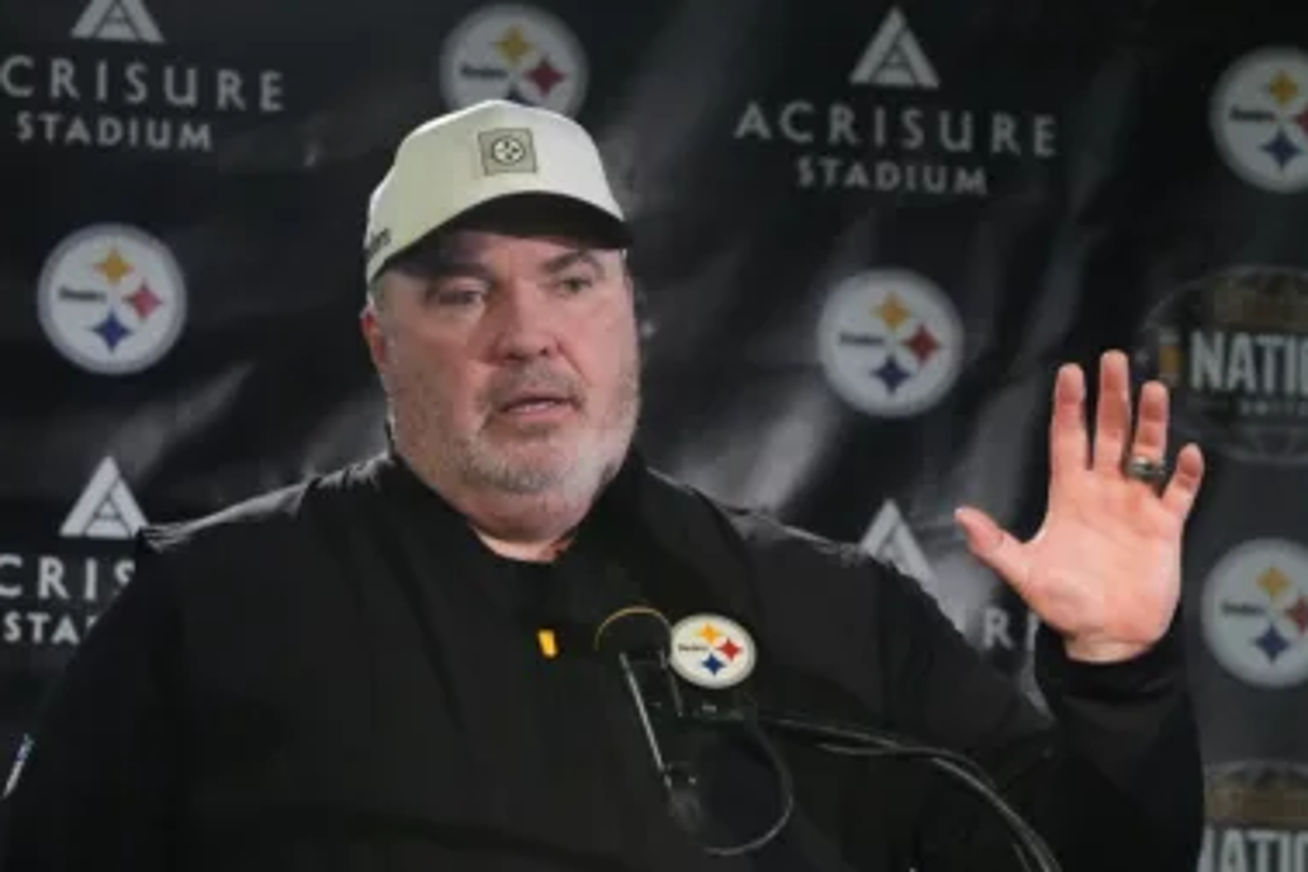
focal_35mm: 333
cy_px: 478
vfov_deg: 4.1
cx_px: 581
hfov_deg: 6.2
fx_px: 12098
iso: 10000
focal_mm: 280
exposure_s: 1/500
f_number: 7.1
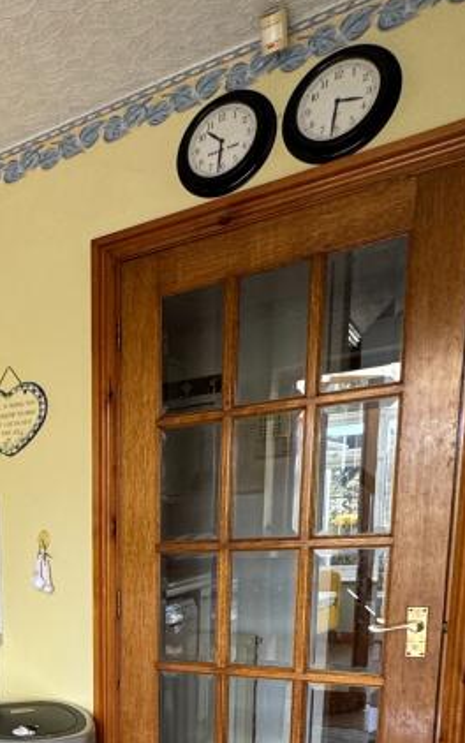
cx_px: -144
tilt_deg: -8.7
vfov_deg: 48.6
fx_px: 729
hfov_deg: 28.7
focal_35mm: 36
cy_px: 662
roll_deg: +4.8
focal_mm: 2.22
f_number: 2.2
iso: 160
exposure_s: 1/99
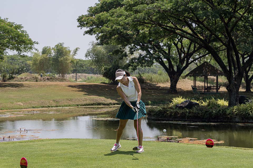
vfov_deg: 14.9
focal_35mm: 92
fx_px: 647
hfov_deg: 22.1
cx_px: 126
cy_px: 84
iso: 800
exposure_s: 1/3200
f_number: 6.3
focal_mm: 92
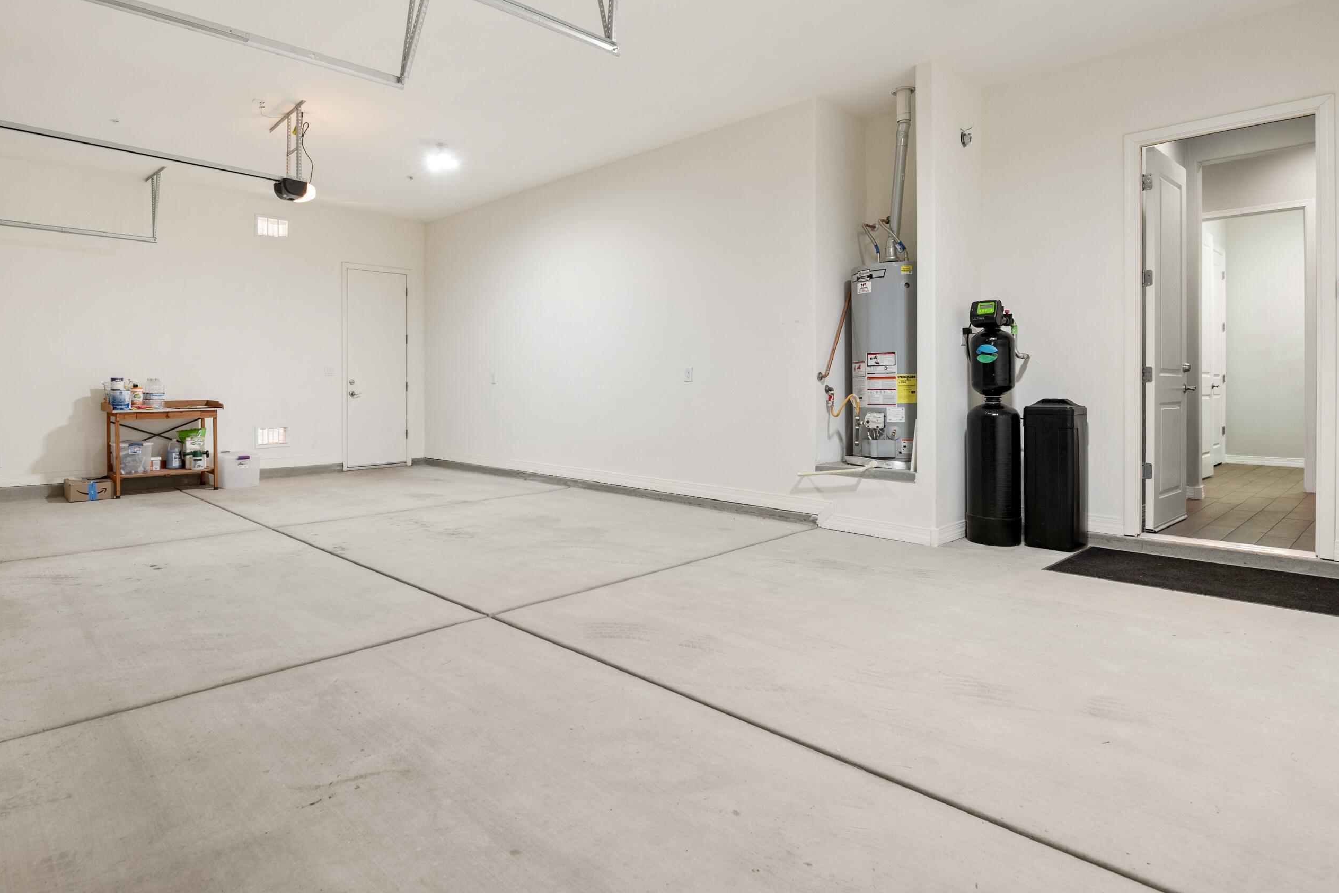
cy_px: 390
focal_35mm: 19
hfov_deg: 86.1
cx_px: 555
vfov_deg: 64.4
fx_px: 707
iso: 400
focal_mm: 16
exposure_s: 1/4
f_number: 8
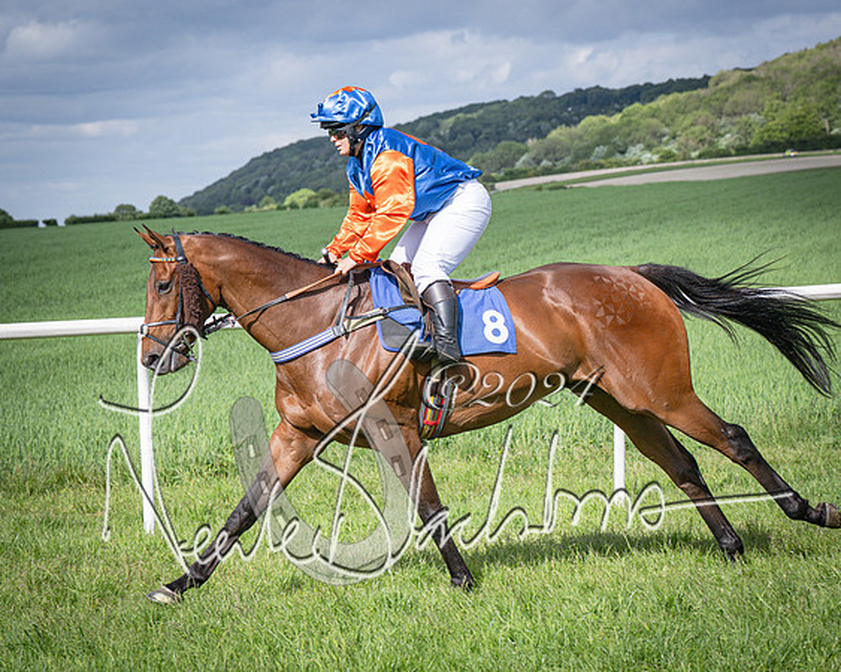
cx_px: 333
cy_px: 334
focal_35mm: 119
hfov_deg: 16.1
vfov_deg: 12.9
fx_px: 2963
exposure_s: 1/2500
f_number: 5
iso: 400
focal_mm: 70
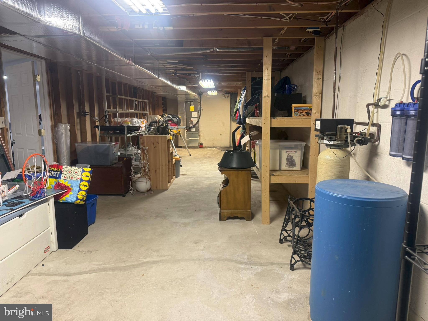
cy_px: 160
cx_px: 214
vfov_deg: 56.8
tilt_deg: -8.6
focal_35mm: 24
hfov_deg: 71.6
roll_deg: -0.6
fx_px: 297
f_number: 1.78
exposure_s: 1/60
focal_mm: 6.76
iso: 160
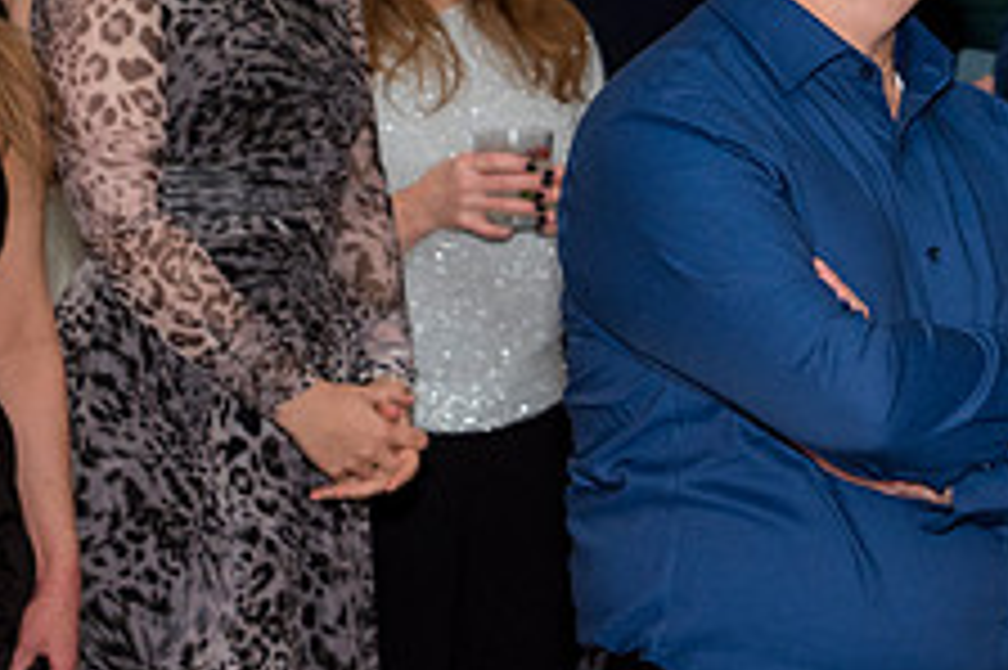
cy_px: 47
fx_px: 5987
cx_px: 926
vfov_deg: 6.4
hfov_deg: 9.6
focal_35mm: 214
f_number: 5
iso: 800
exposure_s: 1/125
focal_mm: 62
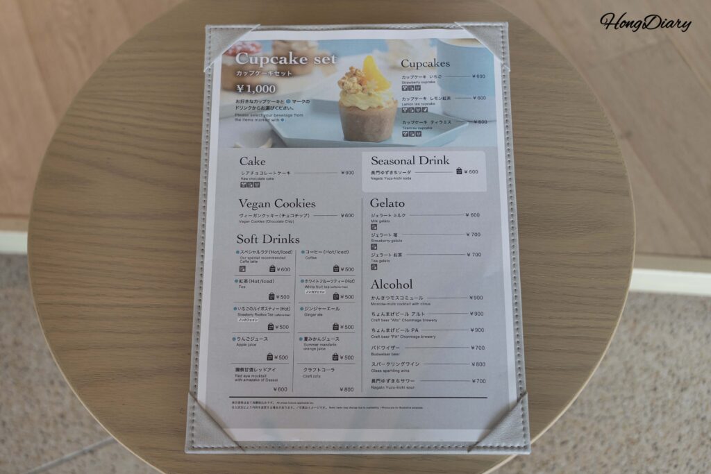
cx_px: 356
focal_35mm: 44
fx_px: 869
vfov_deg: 30.5
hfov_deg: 44.5
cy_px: 237
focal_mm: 44
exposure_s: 1/160
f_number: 5.6
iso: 1000
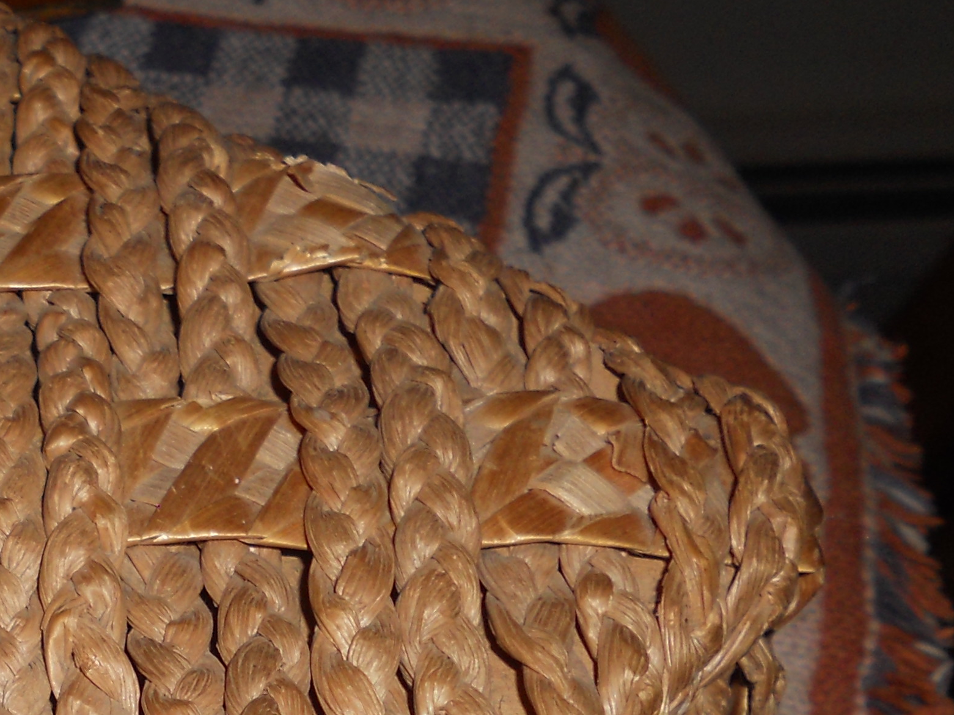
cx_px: -169
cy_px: 860
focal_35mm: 82
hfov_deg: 22.1
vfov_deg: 17.2
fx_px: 2260
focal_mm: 5.8
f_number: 8.8
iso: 80
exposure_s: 1/25
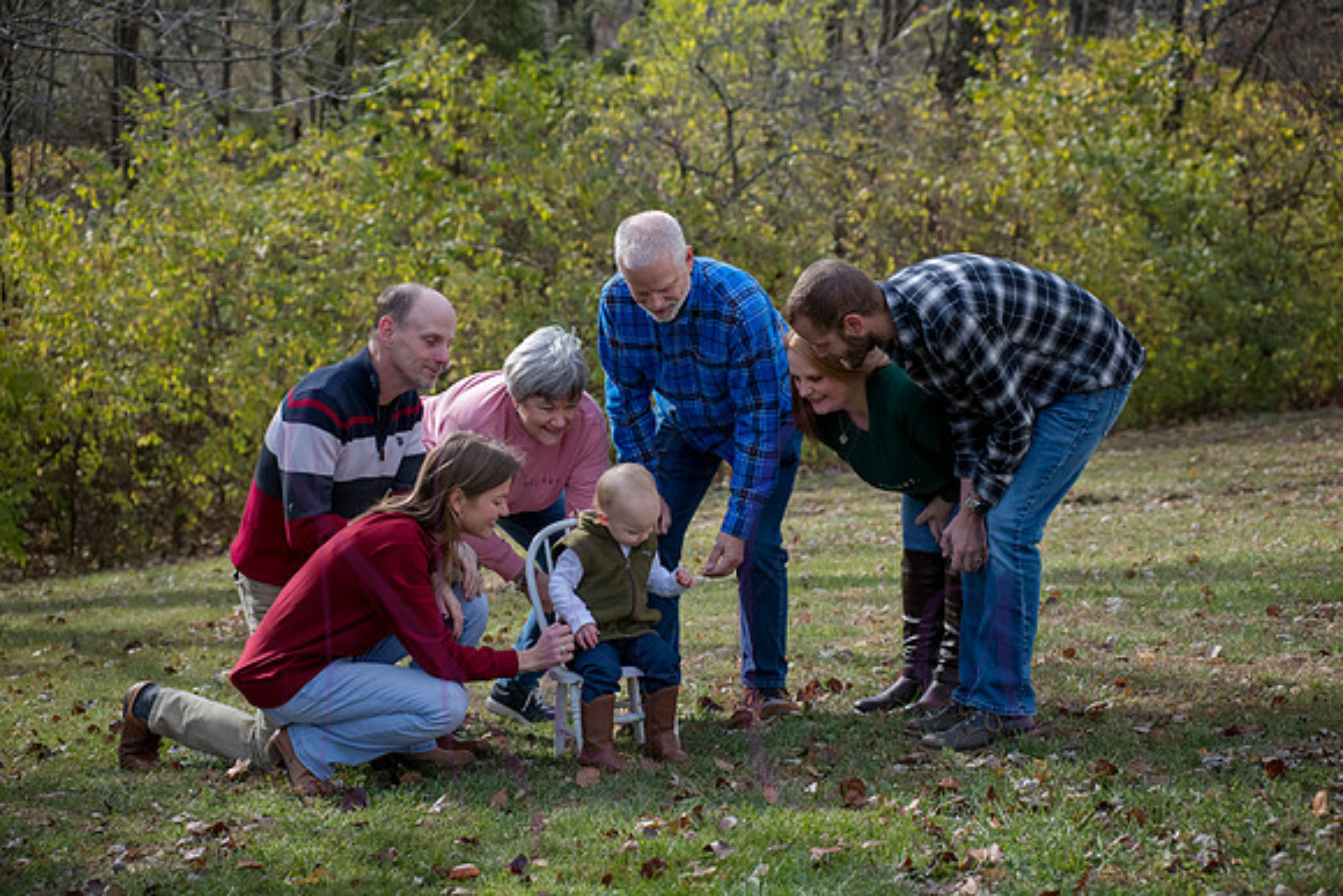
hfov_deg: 25.4
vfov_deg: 17.1
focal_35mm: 80
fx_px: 2985
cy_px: 448
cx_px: 672
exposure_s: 1/800
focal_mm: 80
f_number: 5
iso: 400
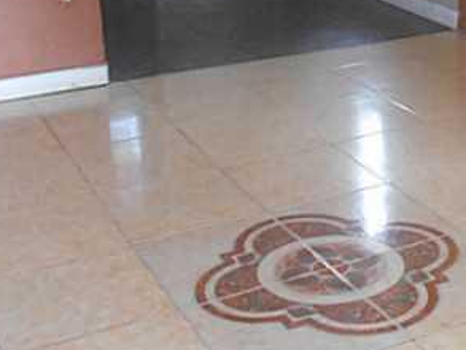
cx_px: 364
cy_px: -5
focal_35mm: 71
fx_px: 956
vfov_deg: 20.1
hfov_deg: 26.9
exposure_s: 1/30
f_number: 3.2
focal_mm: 4.6
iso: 320
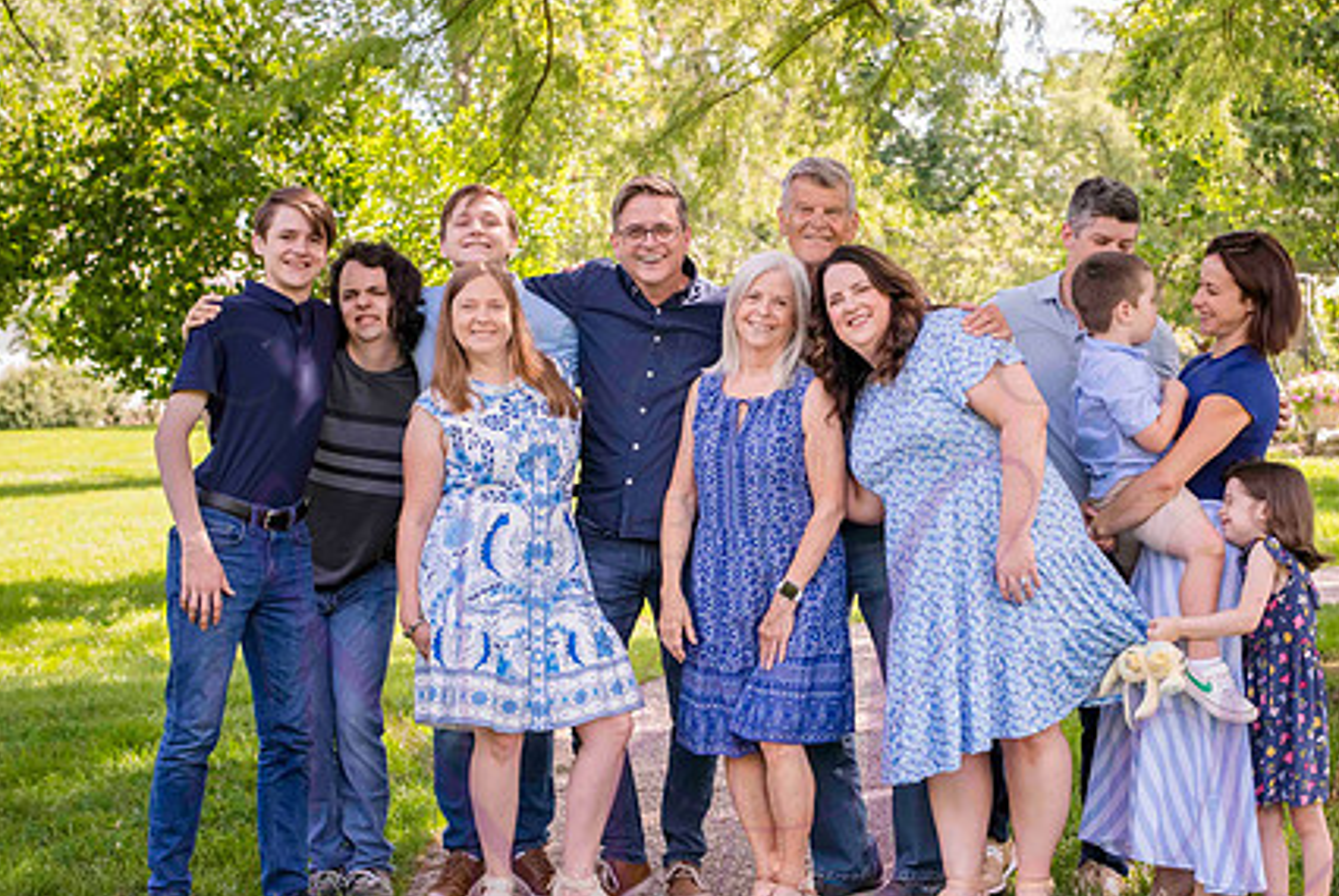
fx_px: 2532
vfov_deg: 20.0
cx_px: 780
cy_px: 520
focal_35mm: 68
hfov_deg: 29.6
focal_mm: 50
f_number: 4.5
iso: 400
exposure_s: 1/320
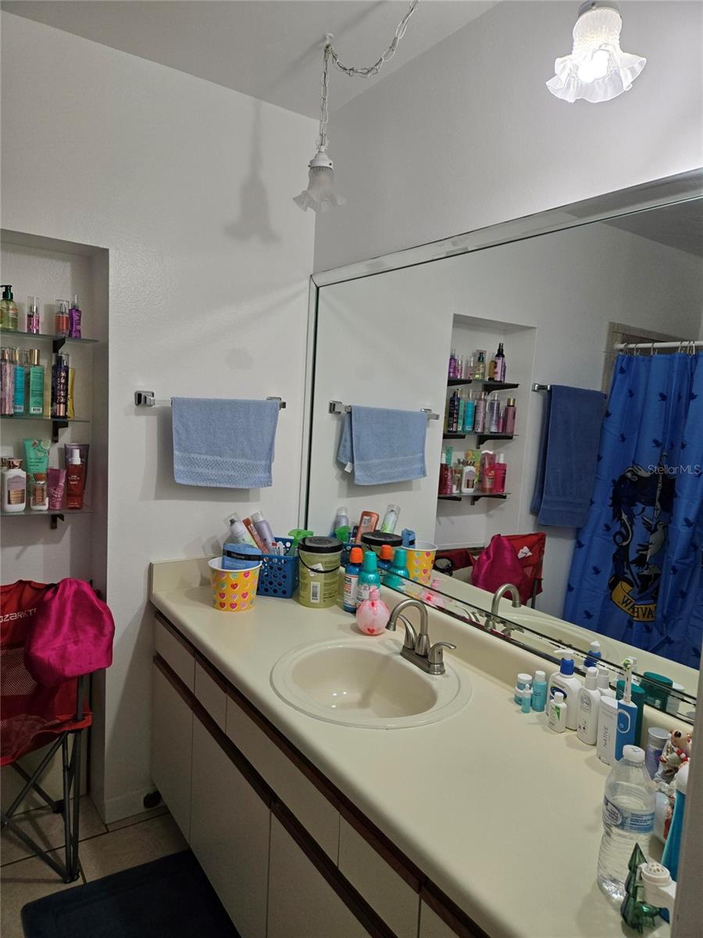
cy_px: 469
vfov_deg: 73.9
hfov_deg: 58.9
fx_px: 623
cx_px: 352
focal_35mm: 23
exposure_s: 1/120
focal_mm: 5.4
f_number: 1.8
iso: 160
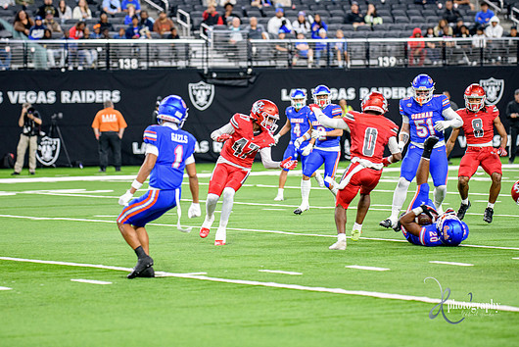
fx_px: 2683
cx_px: 245
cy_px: 159
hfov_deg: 11.0
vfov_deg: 7.4
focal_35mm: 186
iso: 1250
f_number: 2.8
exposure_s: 1/400
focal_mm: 170
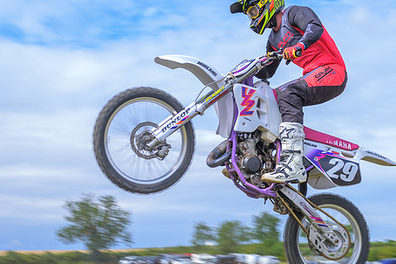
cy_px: 170
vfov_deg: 24.9
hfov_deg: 36.9
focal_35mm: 54
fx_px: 594
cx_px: 187
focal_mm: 24
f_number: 4
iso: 50
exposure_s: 1/250
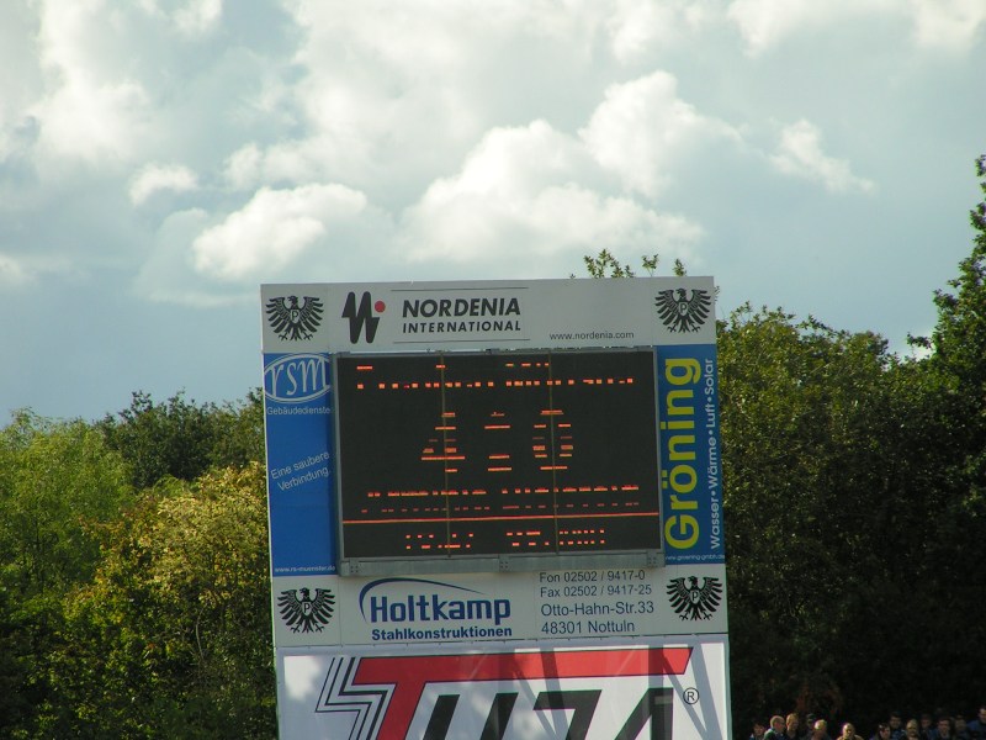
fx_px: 10824
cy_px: 370
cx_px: 493
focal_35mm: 380
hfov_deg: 5.2
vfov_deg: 3.9
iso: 50
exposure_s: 1/640
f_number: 5
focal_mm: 58
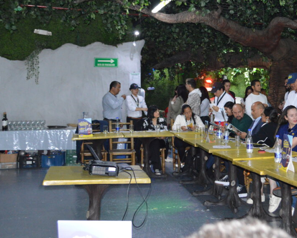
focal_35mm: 57
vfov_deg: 26.6
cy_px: 89
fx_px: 501
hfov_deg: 32.7
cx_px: 201
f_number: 4
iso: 2200
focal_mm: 24
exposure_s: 1/60
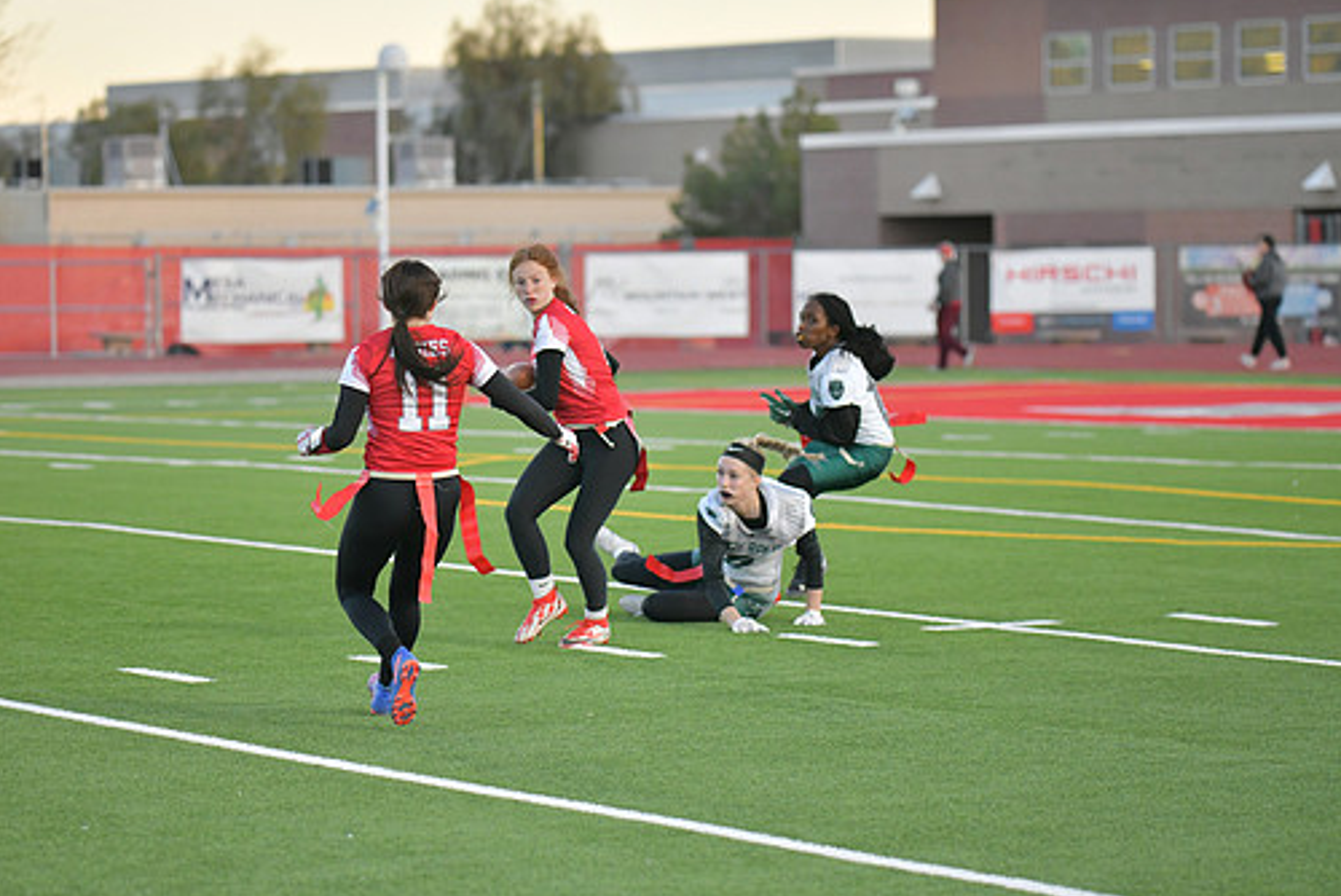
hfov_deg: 14.1
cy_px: 455
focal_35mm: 145
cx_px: 625
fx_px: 5404
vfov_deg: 9.5
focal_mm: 125
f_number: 2.8
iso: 1800
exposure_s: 1/3200
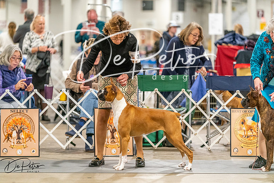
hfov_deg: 12.8
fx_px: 1226
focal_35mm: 161
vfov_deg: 8.5
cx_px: 137
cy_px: 92
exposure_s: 1/250
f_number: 3.2
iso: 6400
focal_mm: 161
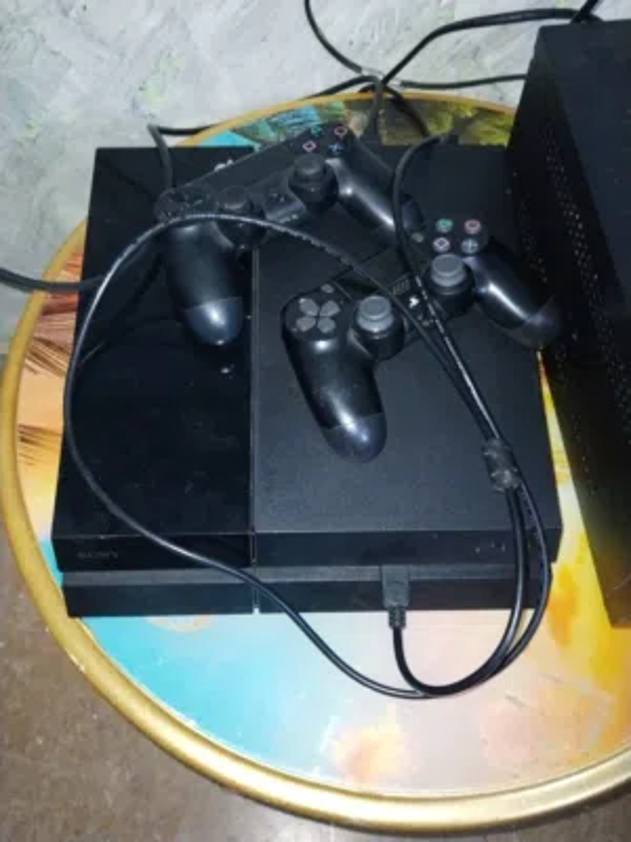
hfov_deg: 38.7
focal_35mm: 37
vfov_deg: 50.1
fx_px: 899
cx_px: 316
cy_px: 421
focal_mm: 4.75
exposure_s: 1/33.3
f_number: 1.8
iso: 859
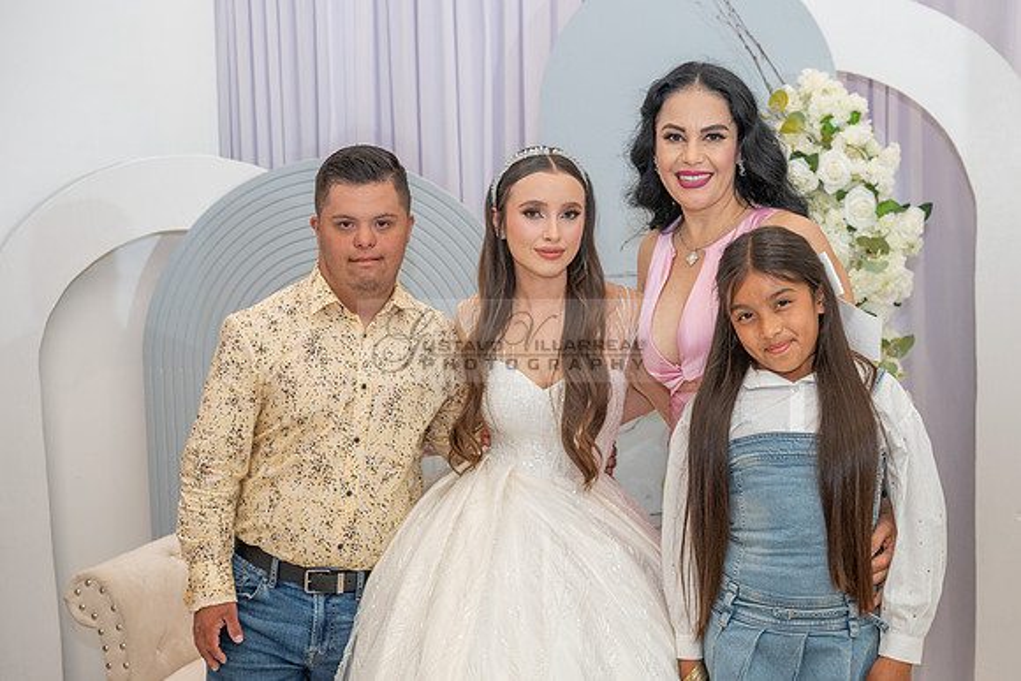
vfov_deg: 28.1
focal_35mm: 48
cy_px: 362
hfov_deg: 41.1
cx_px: 525
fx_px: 1360
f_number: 3.5
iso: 640
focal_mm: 45
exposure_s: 1/160
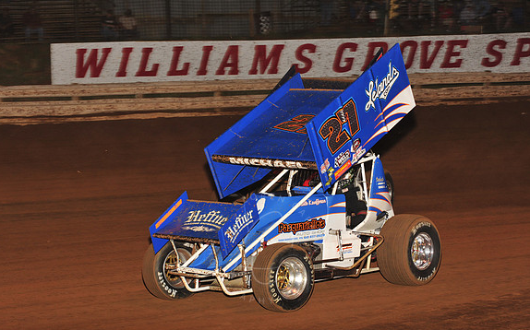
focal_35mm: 103
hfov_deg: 20.2
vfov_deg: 12.7
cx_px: 263
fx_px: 1487
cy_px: 163
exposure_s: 1/320
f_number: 7.1
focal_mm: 100
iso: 1000
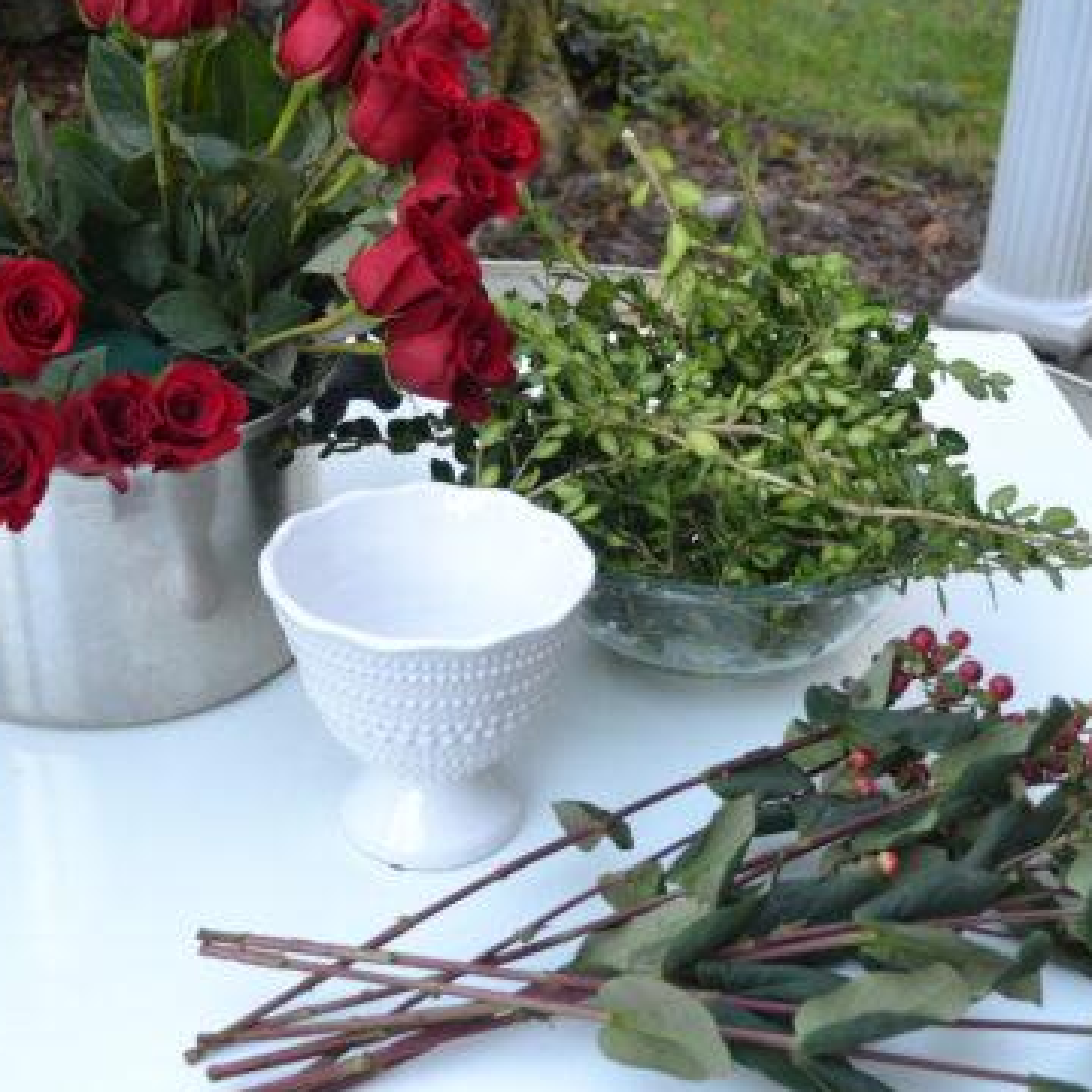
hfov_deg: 33.4
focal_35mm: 51
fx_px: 1820
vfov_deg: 33.4
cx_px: 479
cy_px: 570
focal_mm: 24
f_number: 4.2
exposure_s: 1/80
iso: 400
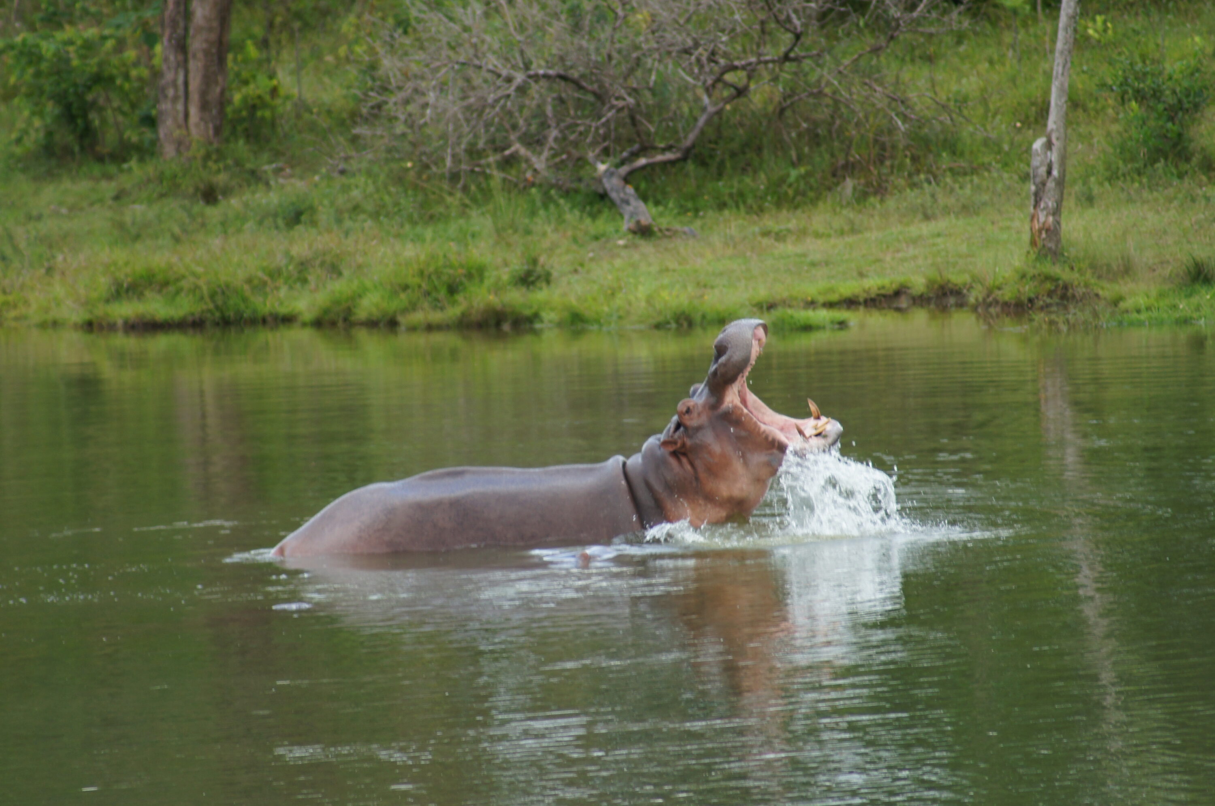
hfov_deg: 4.6
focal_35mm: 450
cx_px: 608
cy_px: 403
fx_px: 15165
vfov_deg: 3.0
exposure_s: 1/320
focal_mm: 300
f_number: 5.6
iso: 200
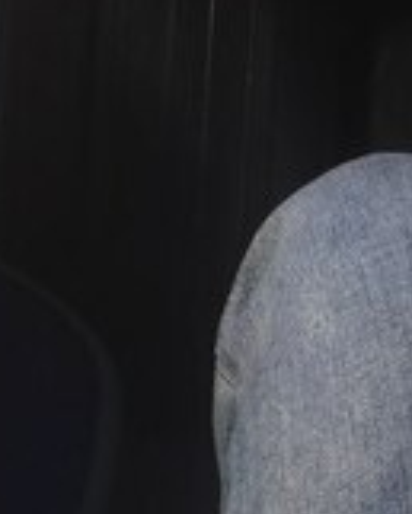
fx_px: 1325
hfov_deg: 17.4
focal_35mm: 87
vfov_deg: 19.6
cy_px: -220
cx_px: 38
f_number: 2.2
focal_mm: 4.15
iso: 32
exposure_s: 1/132
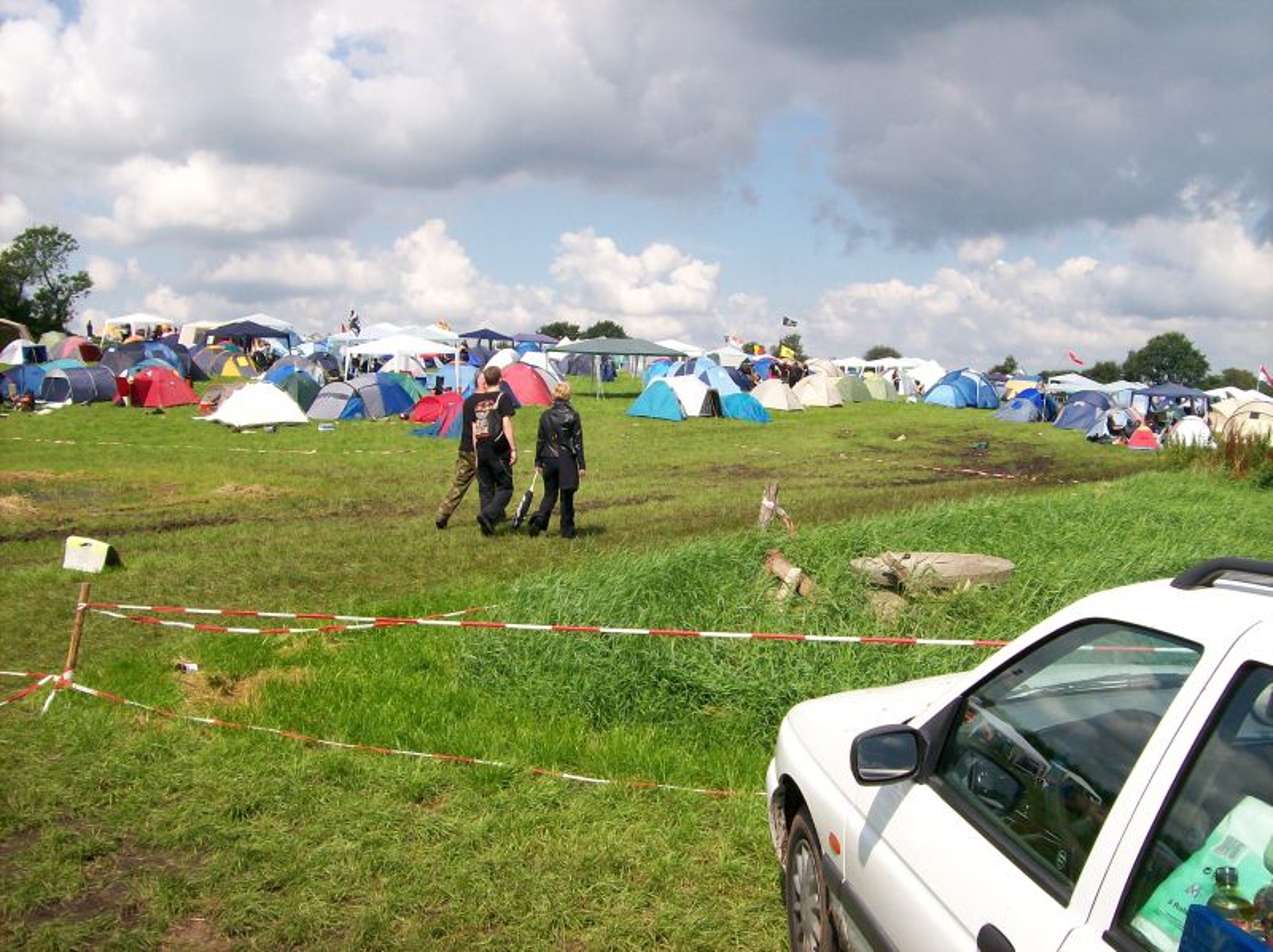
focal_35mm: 36
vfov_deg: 39.6
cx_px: 636
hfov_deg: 51.4
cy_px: 476
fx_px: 1322
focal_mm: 6
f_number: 4.8
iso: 80
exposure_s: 1/691
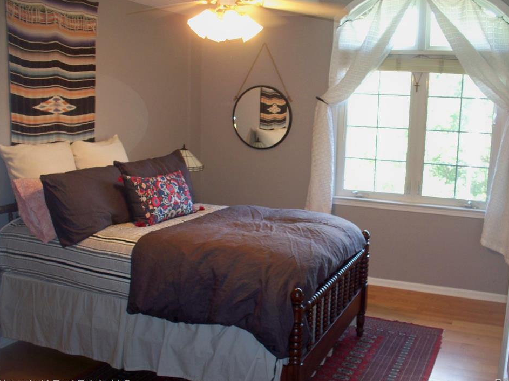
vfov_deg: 37.7
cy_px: 185
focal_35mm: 38
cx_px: 273
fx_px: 559
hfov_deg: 48.9
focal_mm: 7.54
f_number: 2.8
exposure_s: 1/30
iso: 200
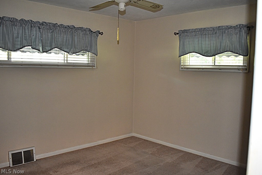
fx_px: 240
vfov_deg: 40.0
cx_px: 131
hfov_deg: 57.2
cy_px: 88
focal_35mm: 33
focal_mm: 22
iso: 1800
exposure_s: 1/60
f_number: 3.8
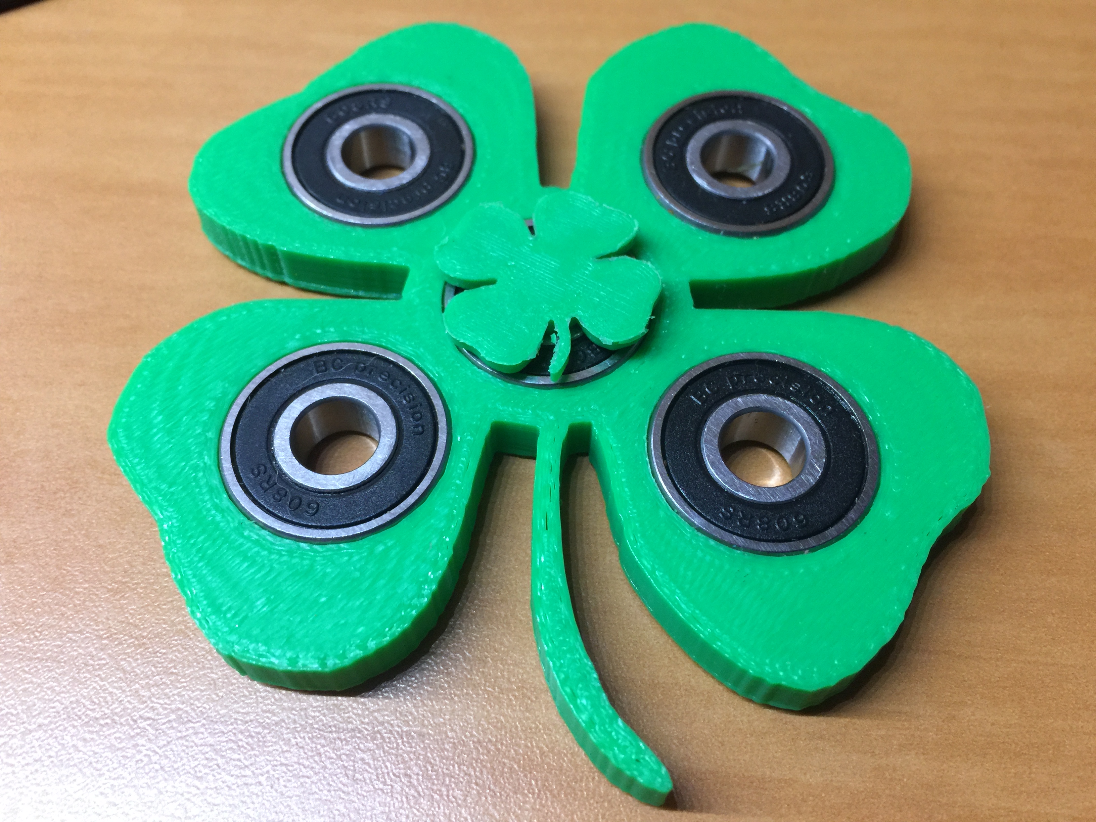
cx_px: 548
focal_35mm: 29
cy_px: 411
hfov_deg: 61.7
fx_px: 918
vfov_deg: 48.2
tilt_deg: -60.9
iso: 80
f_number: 2.2
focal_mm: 4.15
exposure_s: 1/15
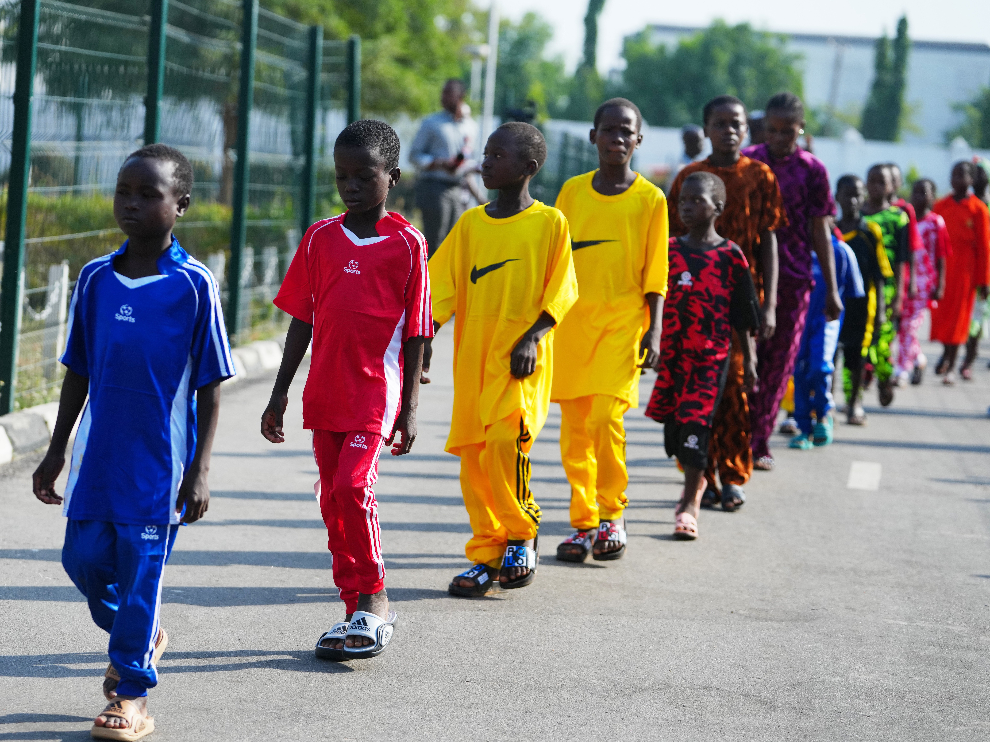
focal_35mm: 116
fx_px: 3317
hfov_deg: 17.0
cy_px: 371
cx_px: 449
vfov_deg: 12.8
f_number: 3.5
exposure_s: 1/4000
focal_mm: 107
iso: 500
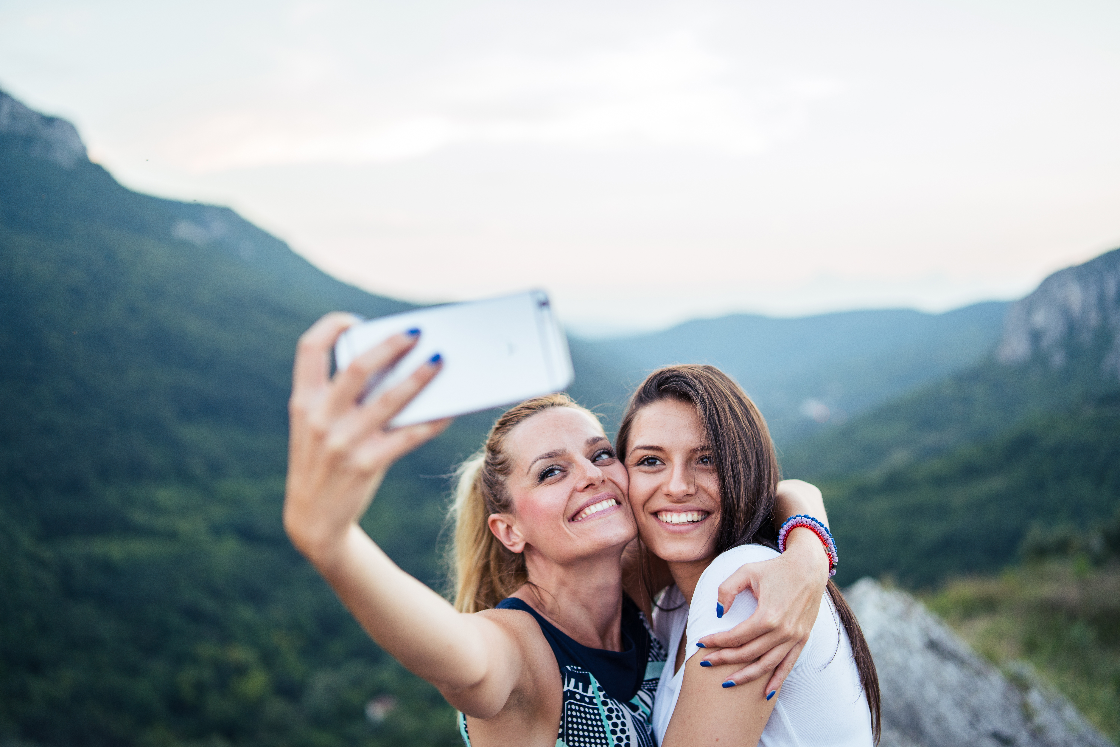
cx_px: 560
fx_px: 1089
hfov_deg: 54.4
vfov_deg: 37.9
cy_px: 374
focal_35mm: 35
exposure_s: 1/160
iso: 100
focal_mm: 35
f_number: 1.6
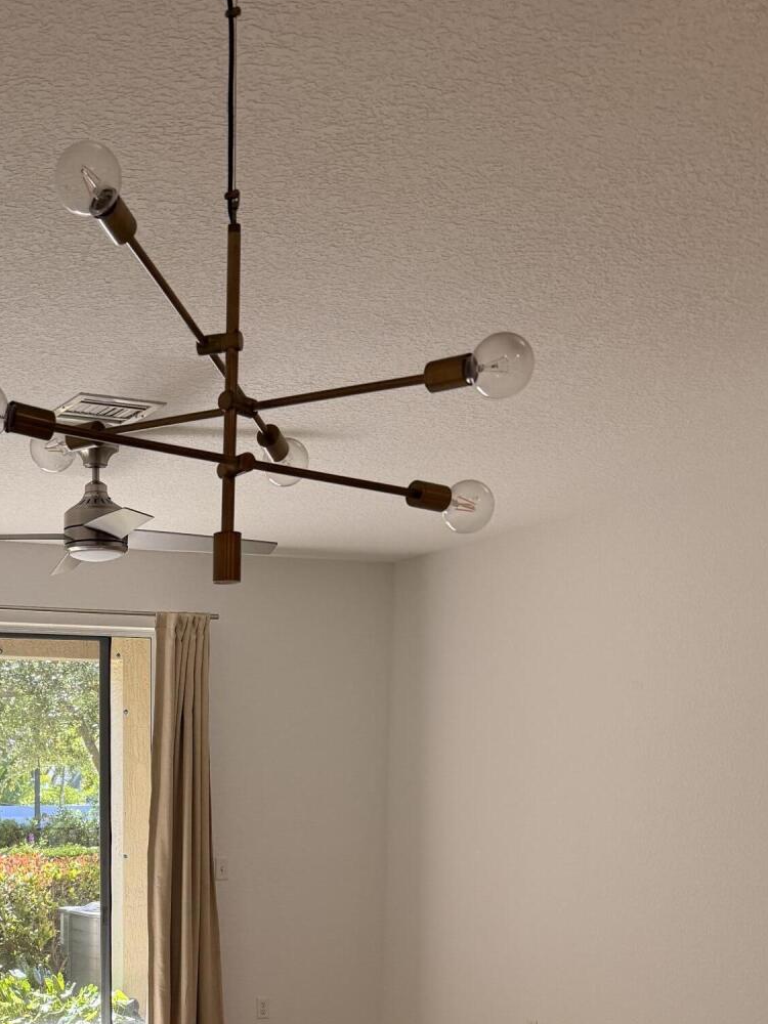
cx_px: 62
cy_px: 959
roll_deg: +1.1
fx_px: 1420
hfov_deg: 28.9
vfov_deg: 36.6
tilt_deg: -7.7
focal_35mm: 48
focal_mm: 6.76
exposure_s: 1/240
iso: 160
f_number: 1.78
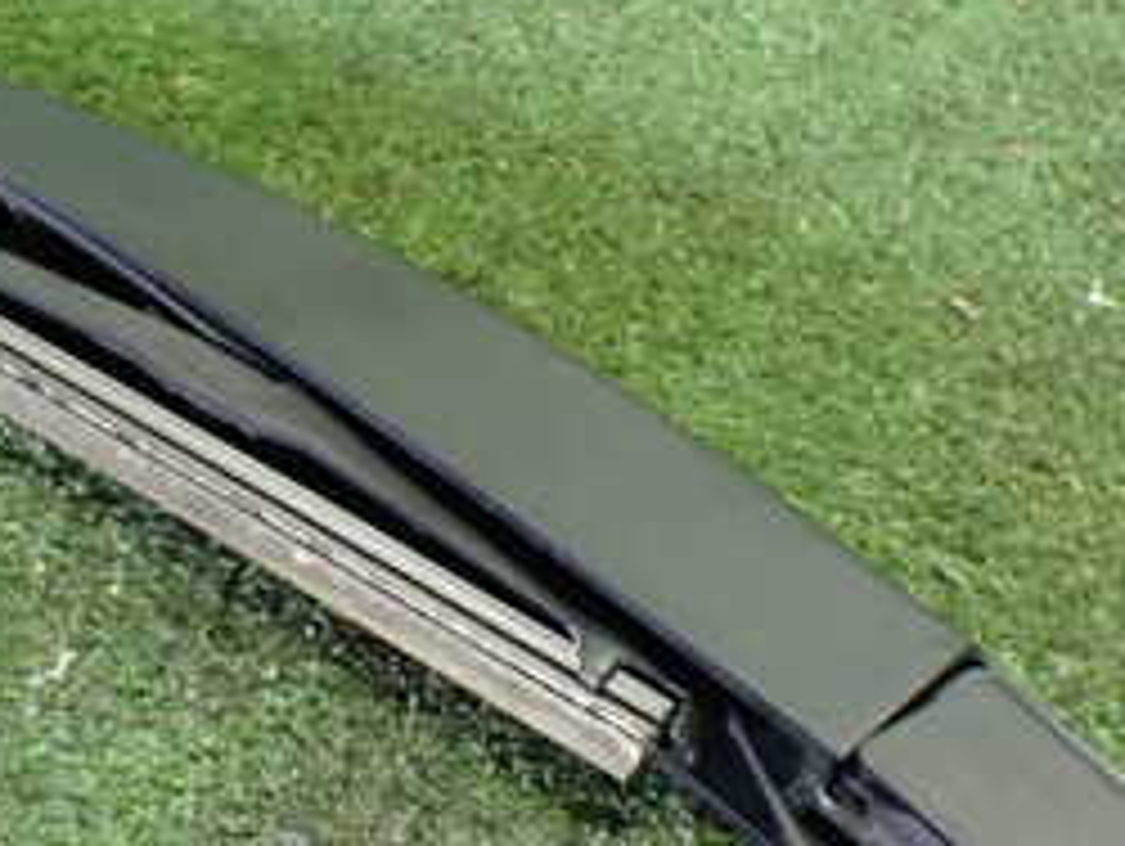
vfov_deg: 20.4
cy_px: 526
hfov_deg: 26.9
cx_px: 387
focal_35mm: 72
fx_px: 2342
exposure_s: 1/40
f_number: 2.3
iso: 800
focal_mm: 5.4
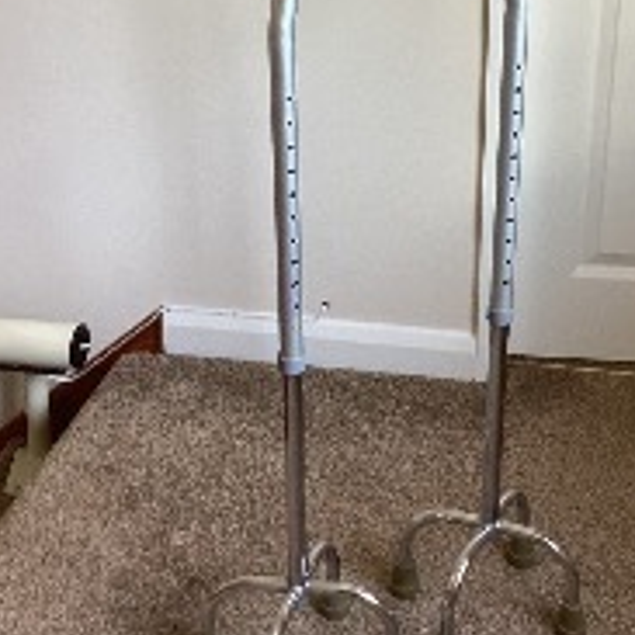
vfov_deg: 29.6
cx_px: 408
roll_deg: -2.5
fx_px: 1183
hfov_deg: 29.9
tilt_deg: -19.9
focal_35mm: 57
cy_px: 160
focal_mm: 3.3
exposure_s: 1/60
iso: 160
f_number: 2.4
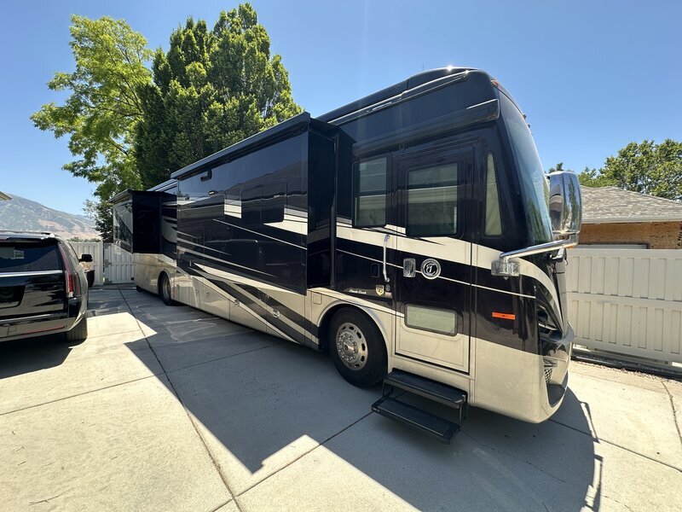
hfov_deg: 102.1
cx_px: 341
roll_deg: -0.9
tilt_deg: -1.5
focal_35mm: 14
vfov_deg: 85.7
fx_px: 276
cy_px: 256
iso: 40
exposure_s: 1/298
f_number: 2.2
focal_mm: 2.22
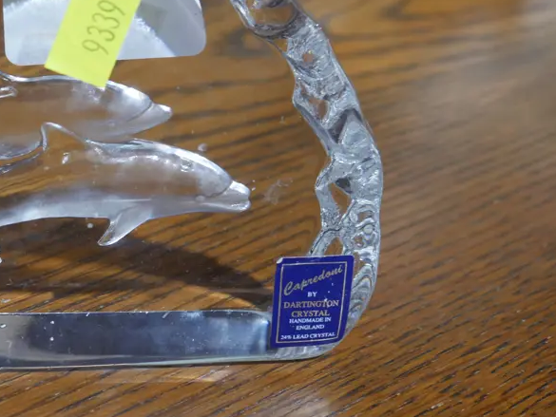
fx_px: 1125
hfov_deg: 27.0
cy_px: 184
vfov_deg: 21.0
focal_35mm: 70
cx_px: 81
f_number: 4.4
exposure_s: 1/60
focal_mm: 20
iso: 640
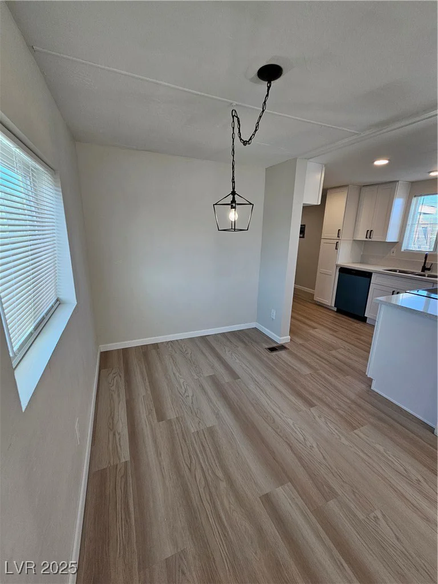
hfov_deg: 89.9
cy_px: 292
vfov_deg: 106.2
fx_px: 219
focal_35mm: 13
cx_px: 219
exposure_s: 1/60
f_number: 2.2
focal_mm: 2.2
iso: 50
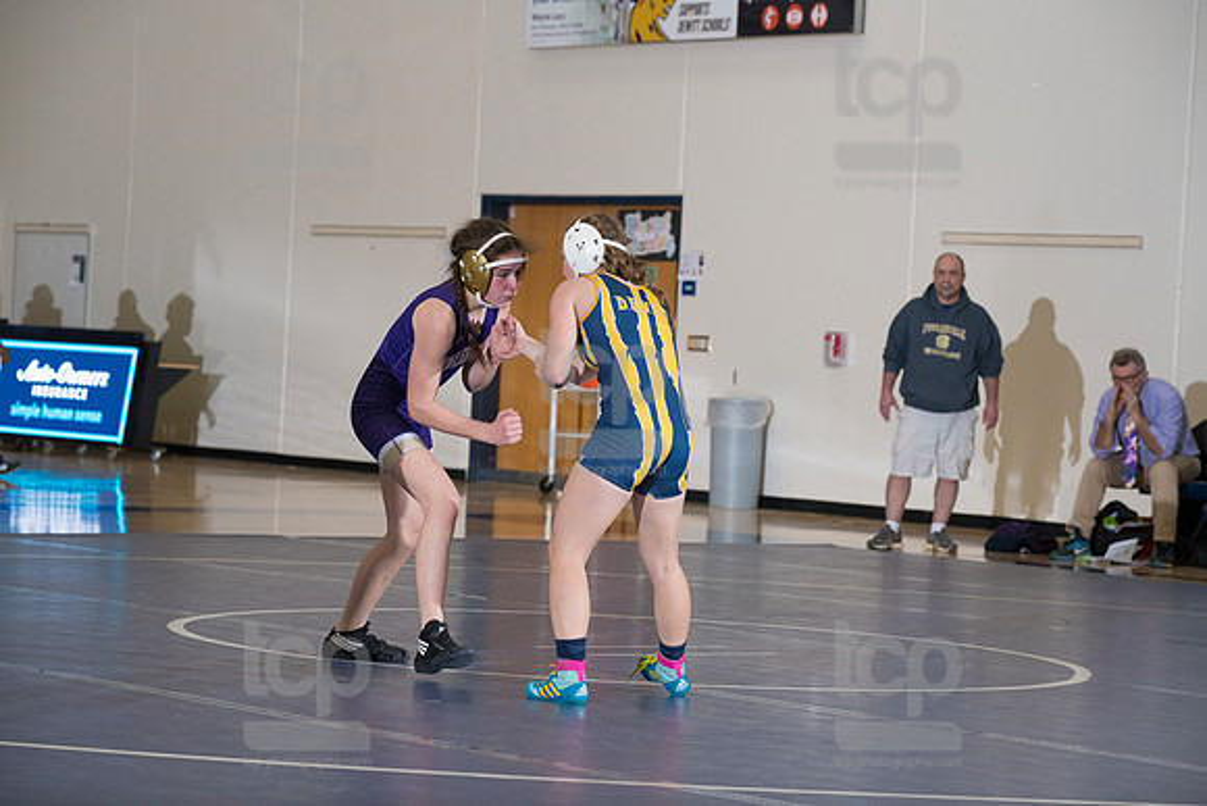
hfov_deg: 16.8
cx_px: 604
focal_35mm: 122
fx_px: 4091
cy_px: 403
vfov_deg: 11.2
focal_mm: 122
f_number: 5.6
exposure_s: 1/250
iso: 1250
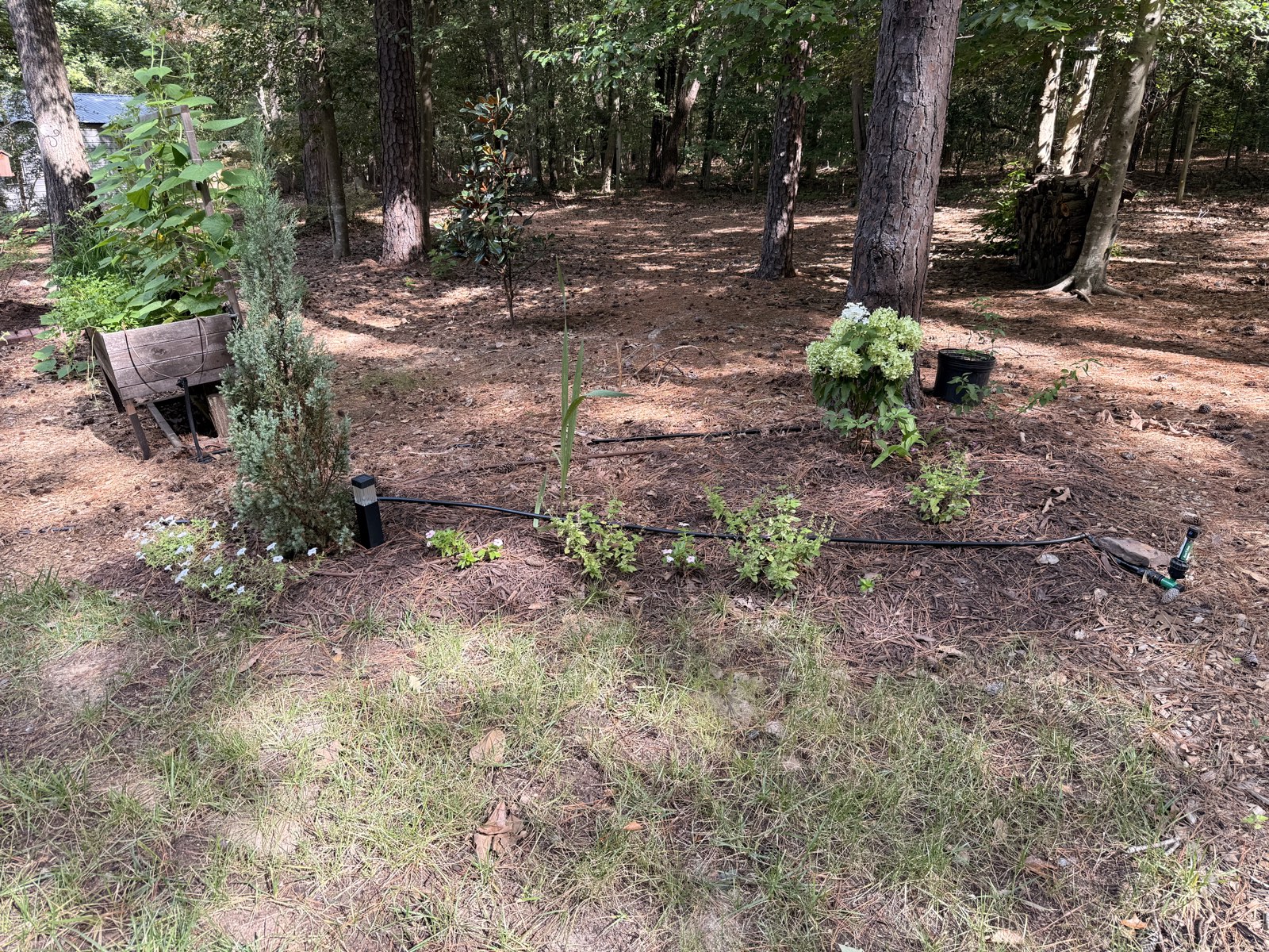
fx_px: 880
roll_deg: -2.3
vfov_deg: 56.8
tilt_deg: -20.3
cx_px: 634
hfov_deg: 71.6
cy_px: 476
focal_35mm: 24
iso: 64
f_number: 1.78
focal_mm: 6.76
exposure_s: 1/150
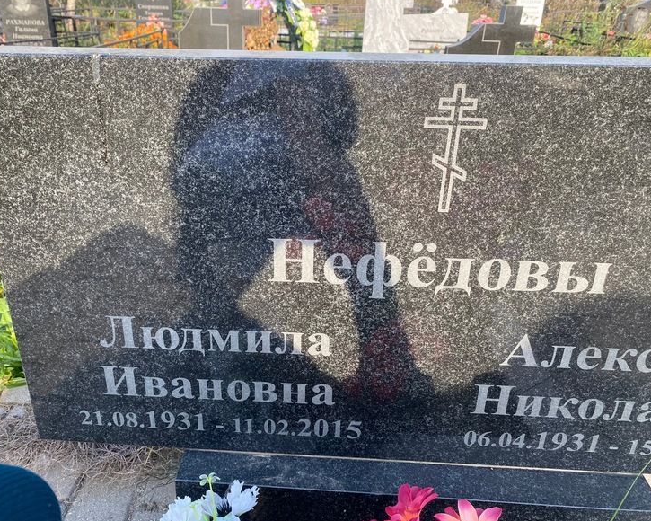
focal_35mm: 28
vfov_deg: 51.5
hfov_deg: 62.2
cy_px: 258
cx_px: 305
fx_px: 539
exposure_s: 1/232
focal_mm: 4.25
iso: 32
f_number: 1.8
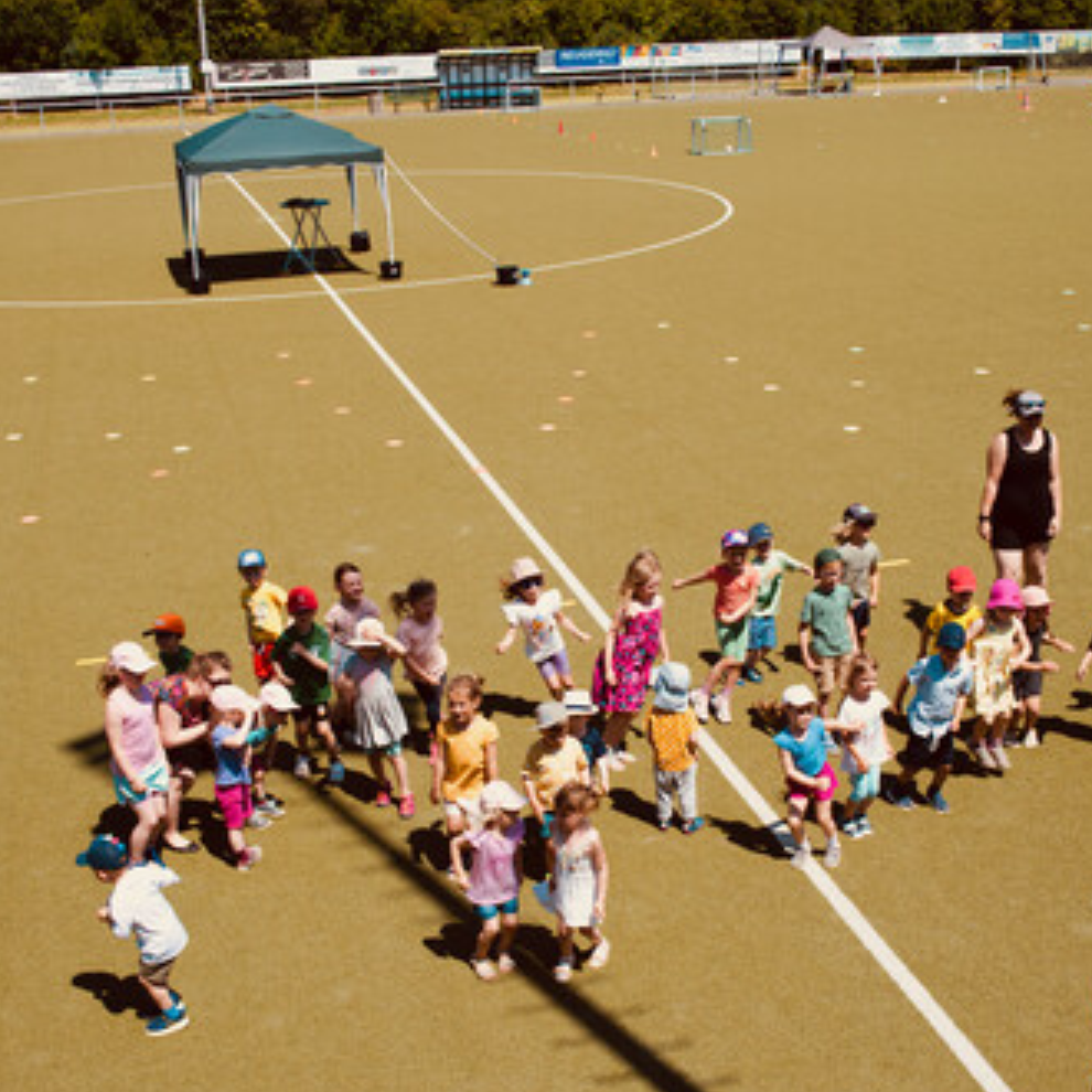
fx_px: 1713
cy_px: 634
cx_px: 592
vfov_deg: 35.3
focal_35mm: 48
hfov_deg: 35.3
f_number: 8
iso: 100
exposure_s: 1/250
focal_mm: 31
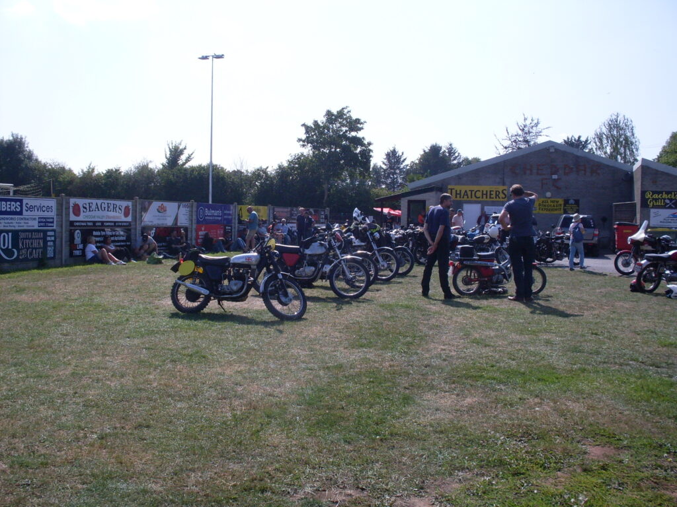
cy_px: 254
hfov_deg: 49.0
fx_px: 743
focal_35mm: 38
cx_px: 338
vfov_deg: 37.7
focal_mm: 6.3
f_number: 8.4
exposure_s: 1/250
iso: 80
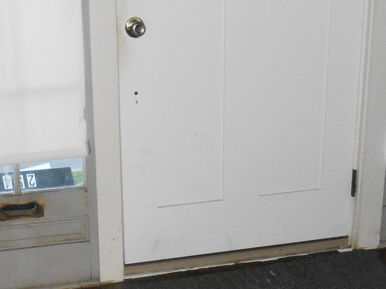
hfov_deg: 22.5
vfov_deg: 16.5
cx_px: 179
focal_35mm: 87
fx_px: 970
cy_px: 312
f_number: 3.8
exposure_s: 1/25
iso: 500
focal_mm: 5.3
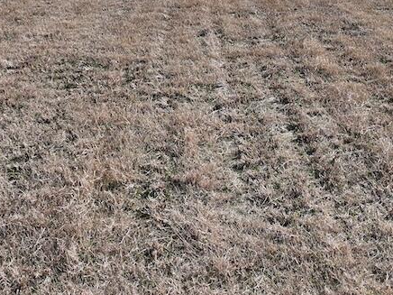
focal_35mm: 66
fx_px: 749
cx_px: 230
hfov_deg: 29.3
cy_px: 13
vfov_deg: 21.6
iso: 210
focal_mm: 12.29
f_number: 2.8
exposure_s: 1/320
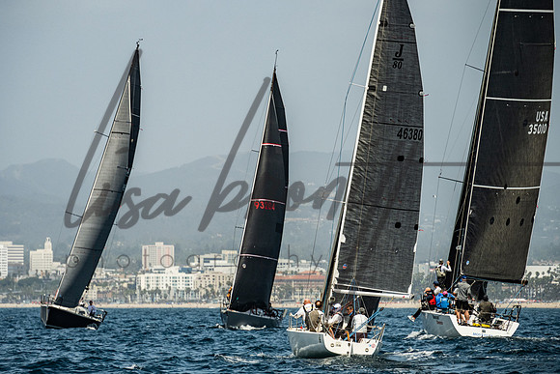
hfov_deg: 7.6
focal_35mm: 270
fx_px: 4205
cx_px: 239
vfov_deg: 5.1
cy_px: 183
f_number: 6.3
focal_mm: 200
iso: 320
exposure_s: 1/1250
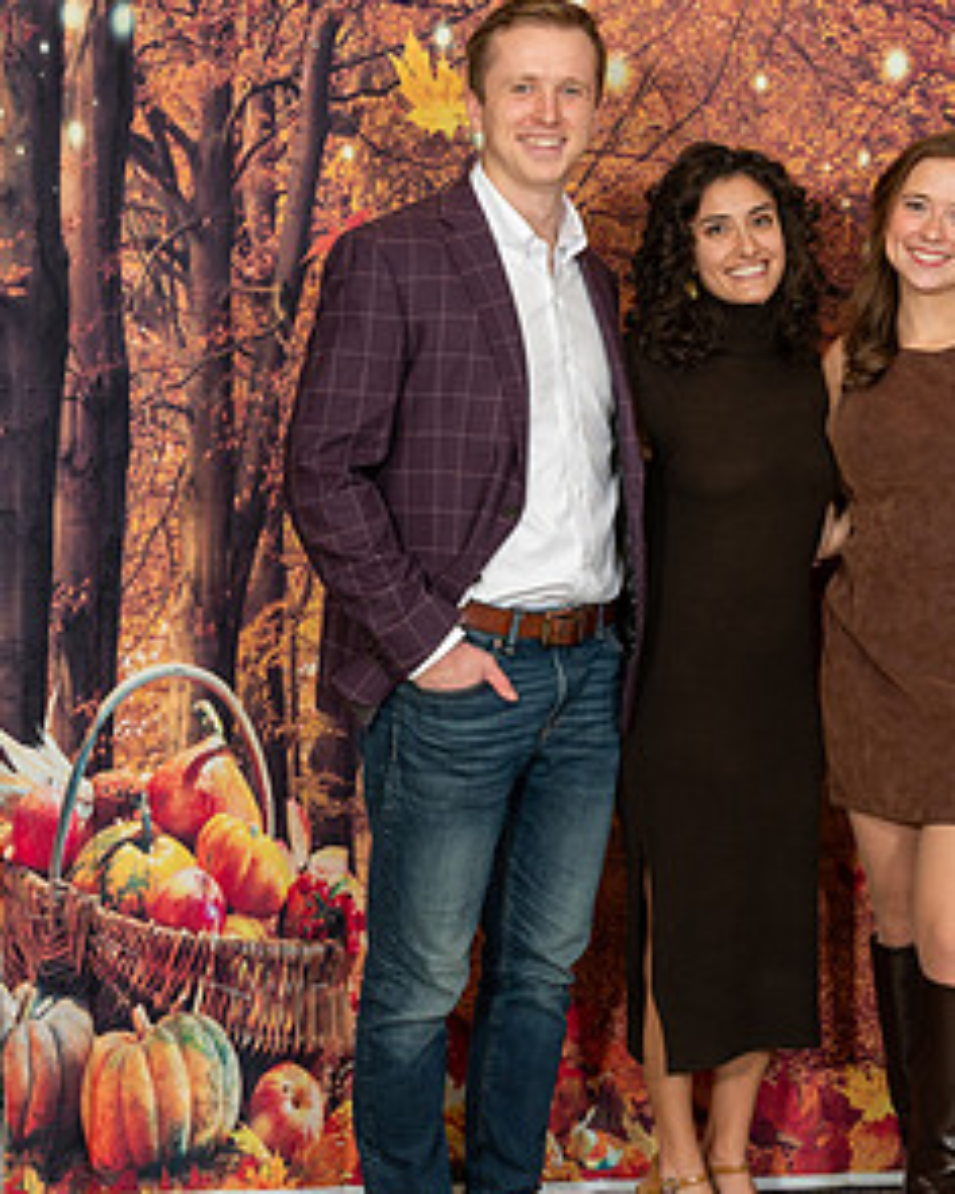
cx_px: 794
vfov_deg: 26.8
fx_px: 2508
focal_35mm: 71
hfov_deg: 21.2
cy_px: 602
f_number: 5.6
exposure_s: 1/80
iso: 800
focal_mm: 33.5
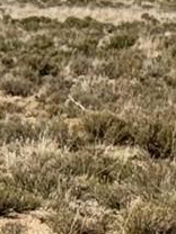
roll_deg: -1.8
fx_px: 2508
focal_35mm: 370
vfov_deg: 5.2
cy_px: 500
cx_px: 529
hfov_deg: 3.9
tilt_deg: -13.5
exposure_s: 1/6410
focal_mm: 6.76
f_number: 1.78
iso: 64
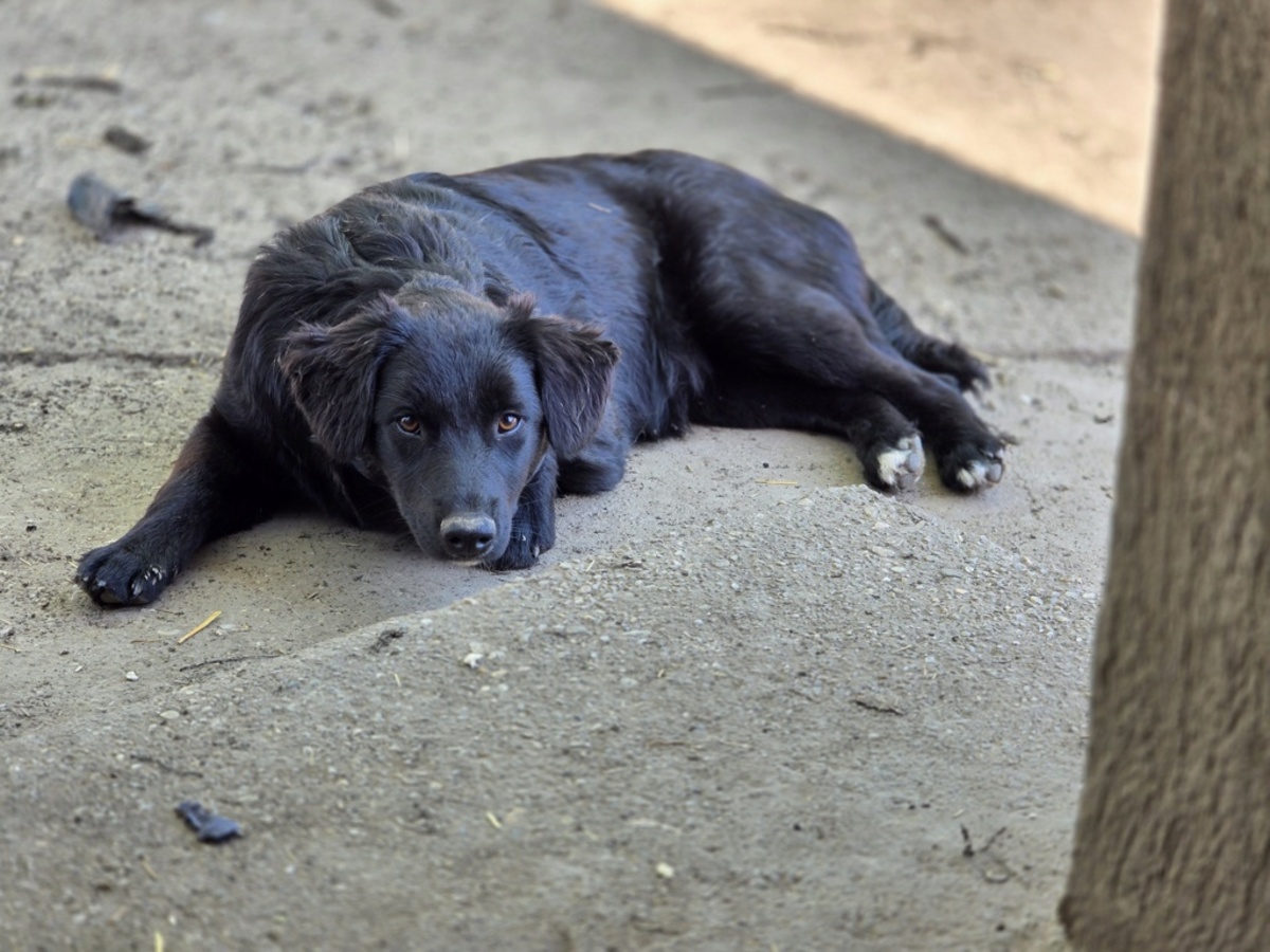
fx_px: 4219
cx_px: 635
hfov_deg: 17.1
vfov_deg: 12.9
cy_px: 476
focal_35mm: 115
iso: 80
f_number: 3.4
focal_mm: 18.6
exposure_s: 1/100
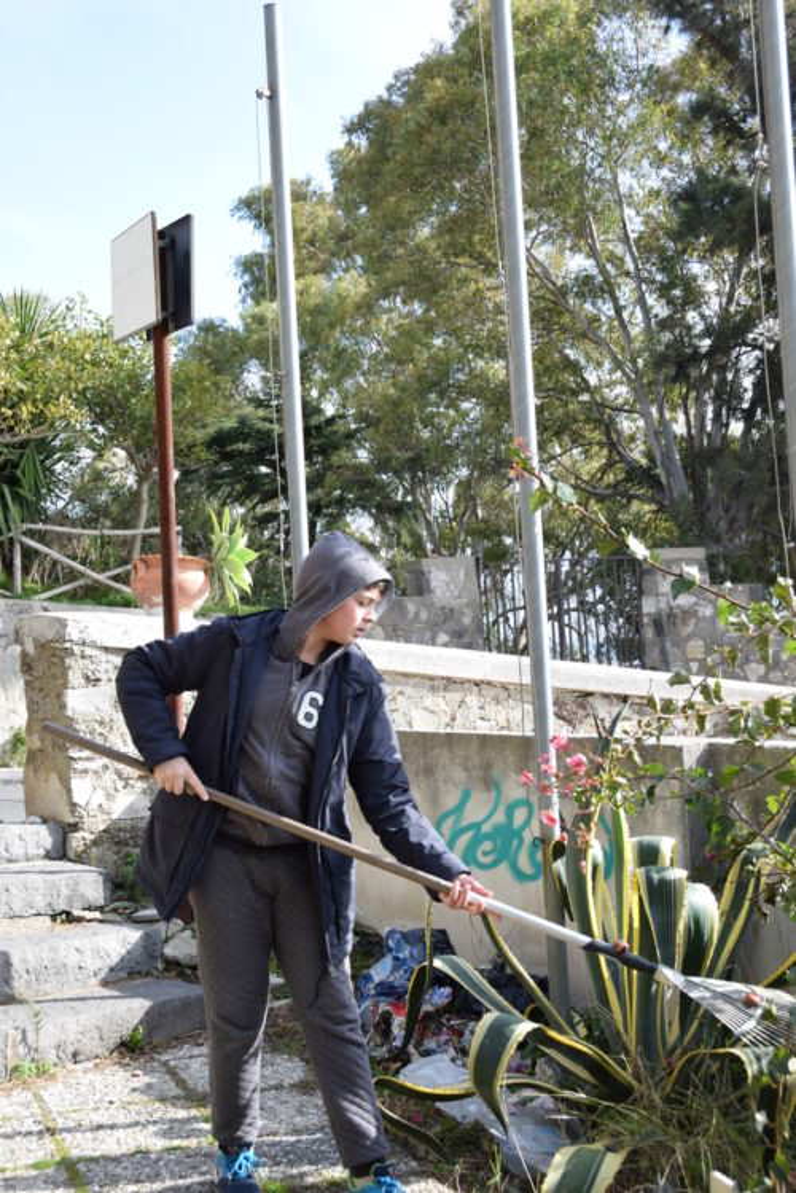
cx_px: 398
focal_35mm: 46
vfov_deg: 42.3
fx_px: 1541
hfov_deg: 29.0
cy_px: 596
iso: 250
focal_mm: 31
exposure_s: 1/250
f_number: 8
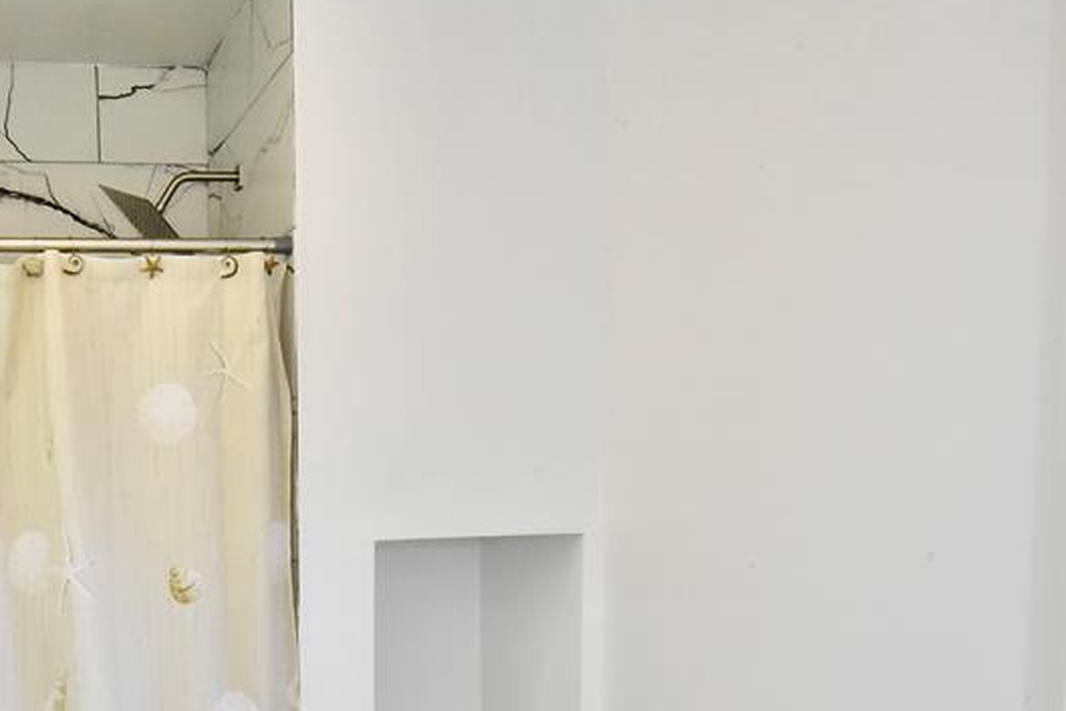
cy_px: 636
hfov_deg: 45.7
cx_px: 145
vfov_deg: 32.6
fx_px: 1155
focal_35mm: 39
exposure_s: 1/50
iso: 8000
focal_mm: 19
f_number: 22
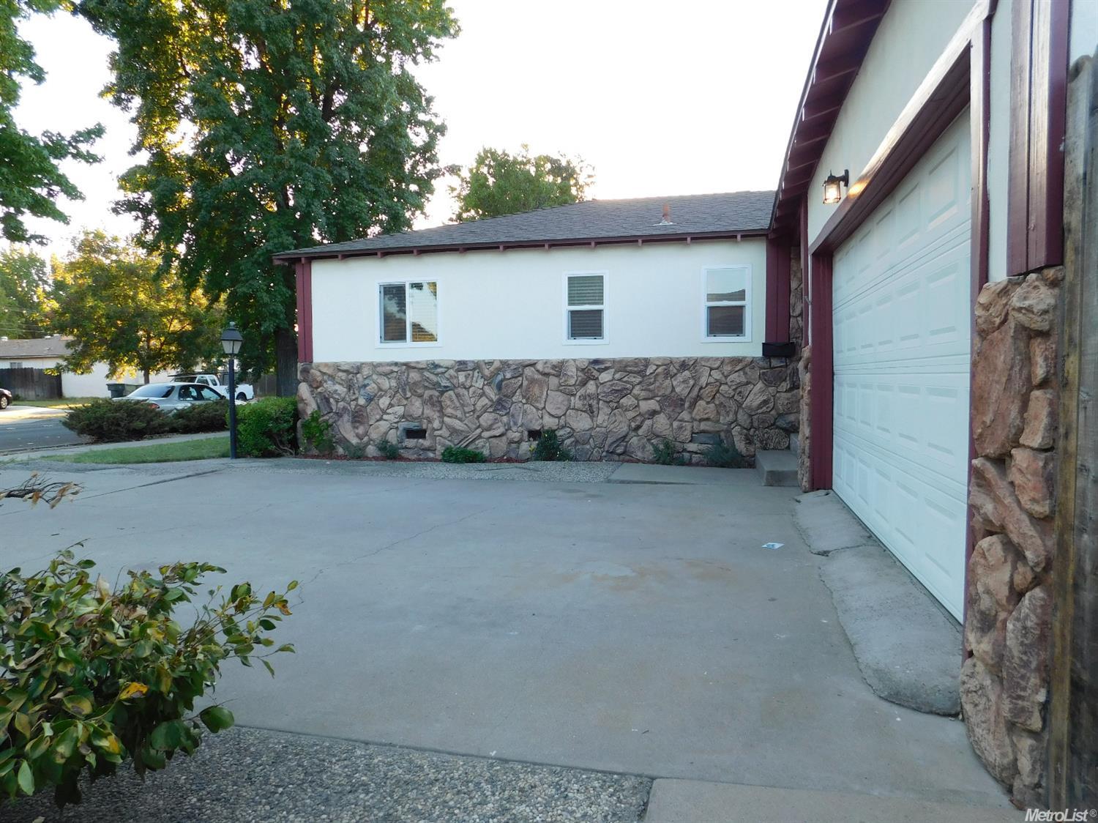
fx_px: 729
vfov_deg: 58.9
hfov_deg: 73.9
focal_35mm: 23
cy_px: 412
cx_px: 549
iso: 125
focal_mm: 4
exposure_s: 1/125
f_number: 3
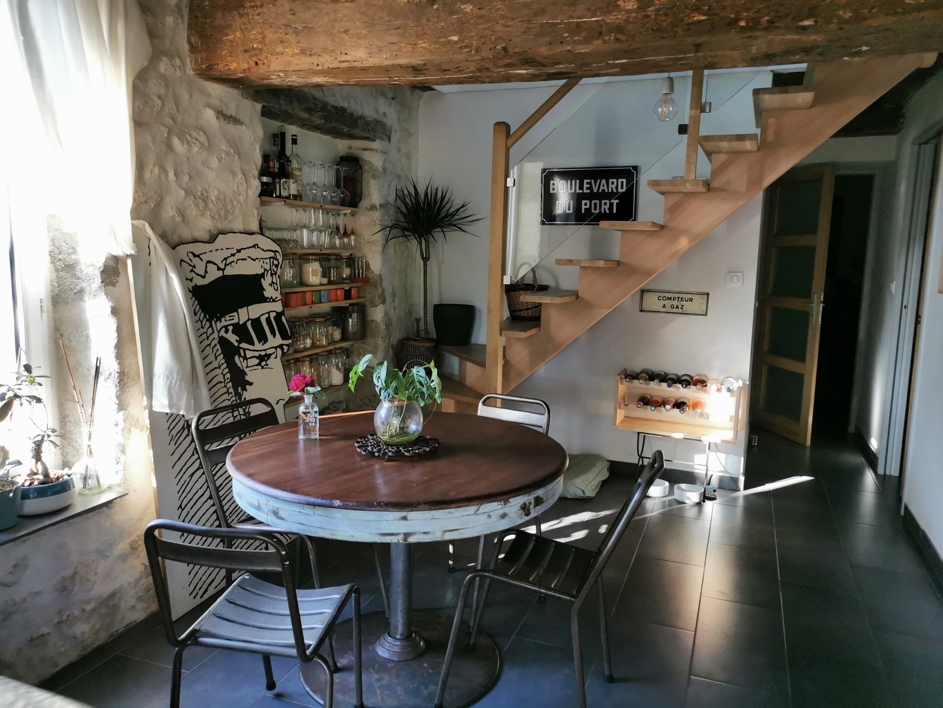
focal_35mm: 27
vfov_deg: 51.4
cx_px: 472
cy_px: 354
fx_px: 736
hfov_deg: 65.3
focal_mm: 5.58
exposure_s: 1/100
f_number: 1.8
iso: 160
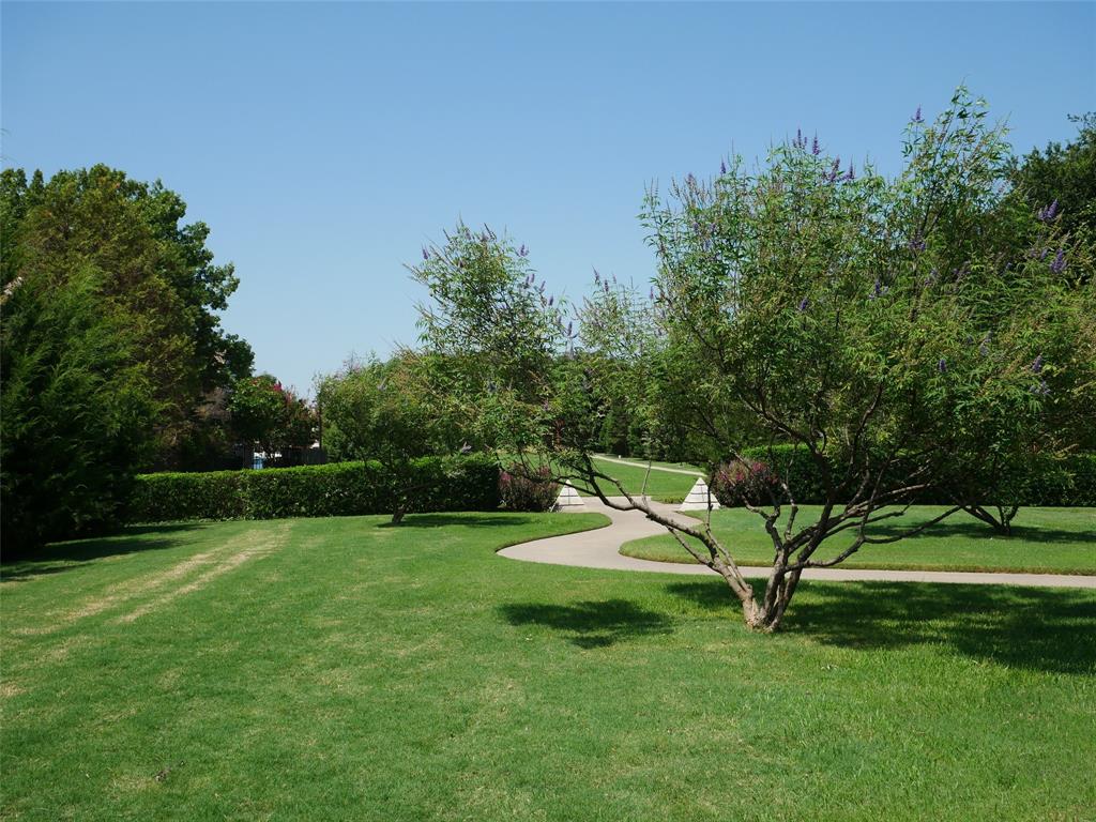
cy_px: 411
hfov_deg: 51.4
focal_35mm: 36
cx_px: 548
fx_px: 1140
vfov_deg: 39.7
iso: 200
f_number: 8
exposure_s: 1/400
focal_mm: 18
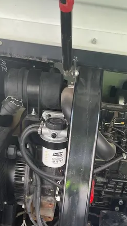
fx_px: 281
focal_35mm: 47
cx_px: 86
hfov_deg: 25.3
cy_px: 180
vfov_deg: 41.8
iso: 100
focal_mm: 4.2
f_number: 1.6
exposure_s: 1/121
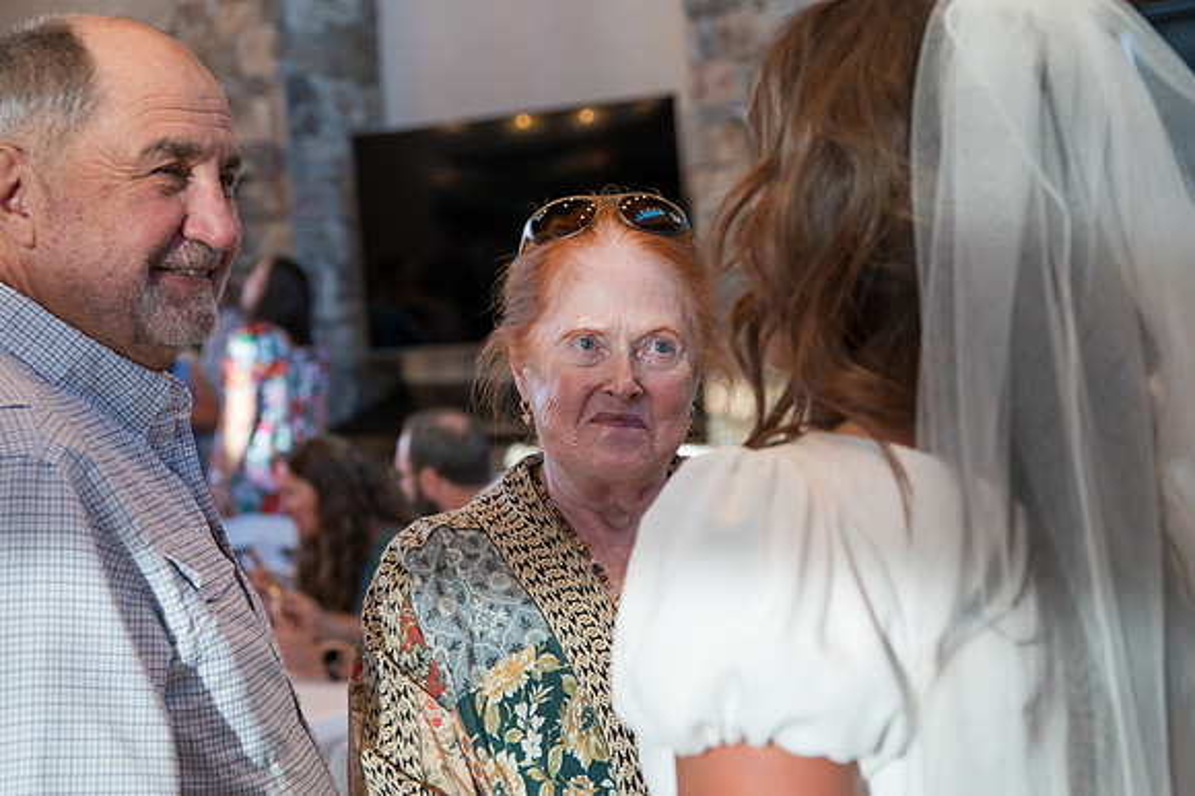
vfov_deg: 21.9
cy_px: 398
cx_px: 598
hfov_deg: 32.4
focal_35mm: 62
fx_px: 2057
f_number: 5
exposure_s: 1/125
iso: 3200
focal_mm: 62
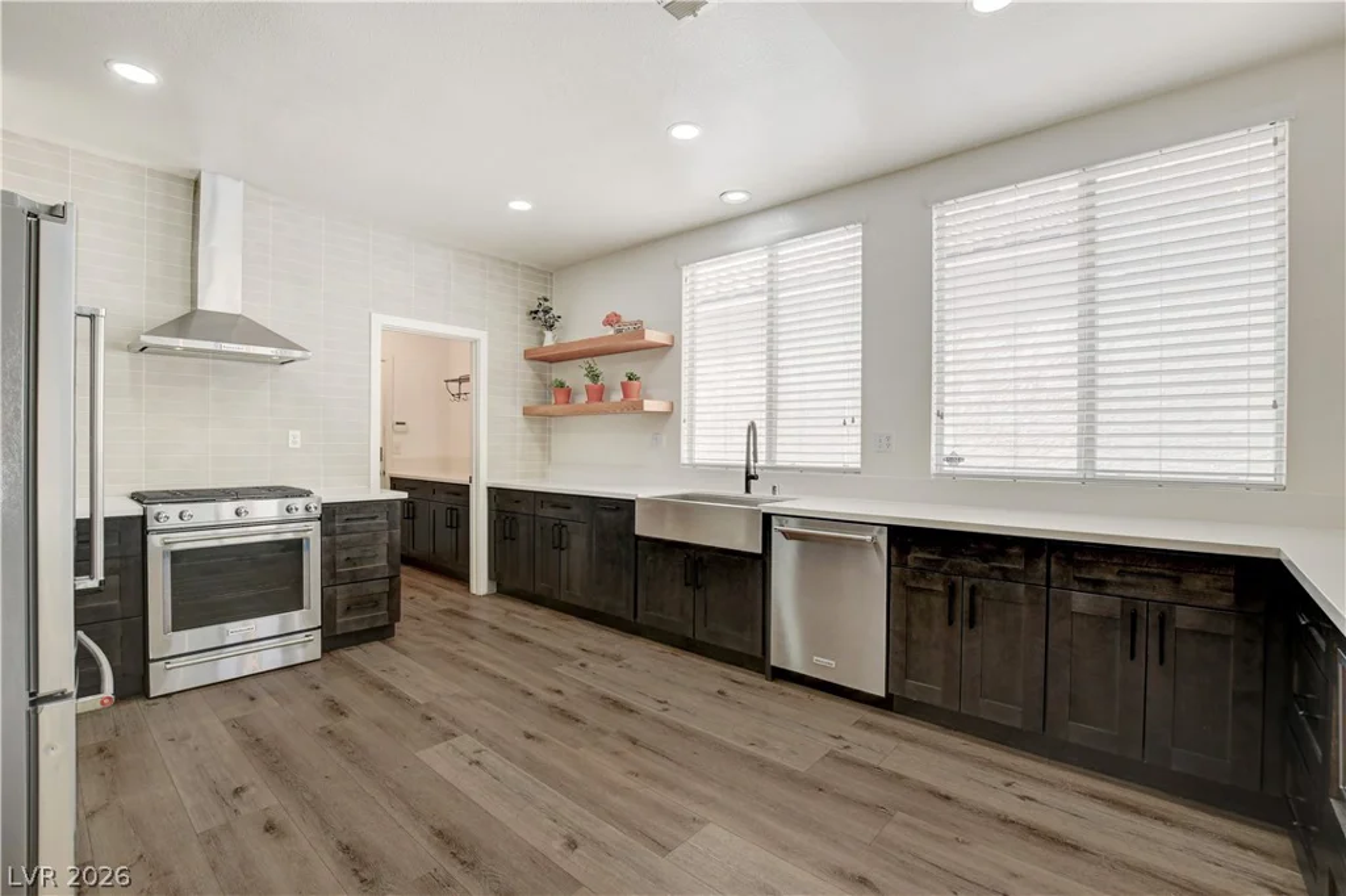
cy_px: 448
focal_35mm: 15
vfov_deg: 77.3
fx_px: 561
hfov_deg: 100.4
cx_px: 673
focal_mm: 10
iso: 400
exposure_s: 1/80
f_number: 9
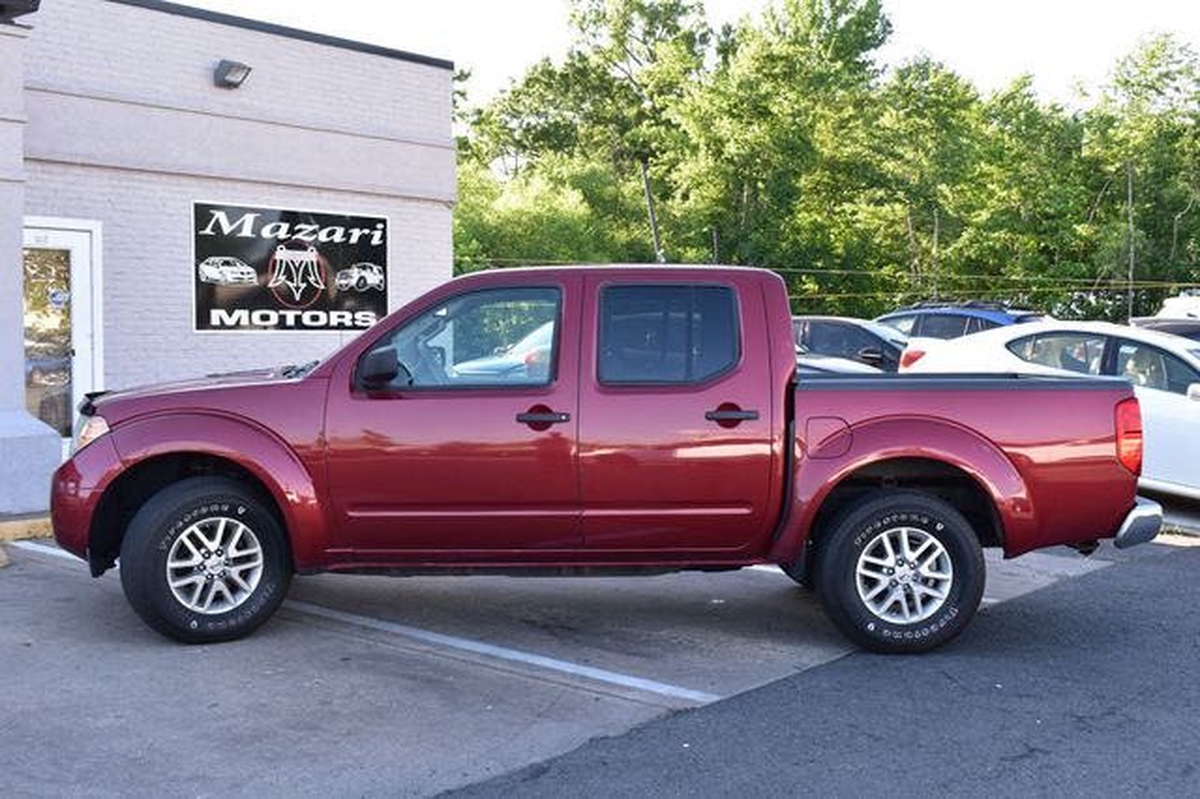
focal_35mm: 42
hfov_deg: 46.4
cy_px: 400
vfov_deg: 31.9
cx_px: 600
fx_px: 1399
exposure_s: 1/100
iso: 400
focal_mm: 28
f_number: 9
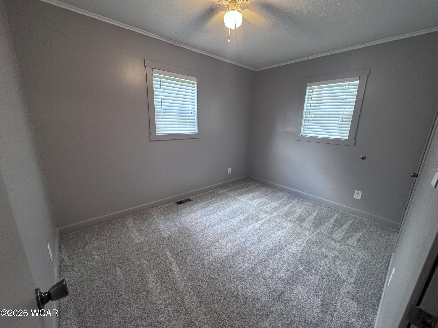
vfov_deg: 85.7
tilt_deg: -14.4
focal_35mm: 14
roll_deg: -1.5
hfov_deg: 102.1
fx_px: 177
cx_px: 219
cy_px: 164
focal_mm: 2.22
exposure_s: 1/60
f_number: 2.2
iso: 500
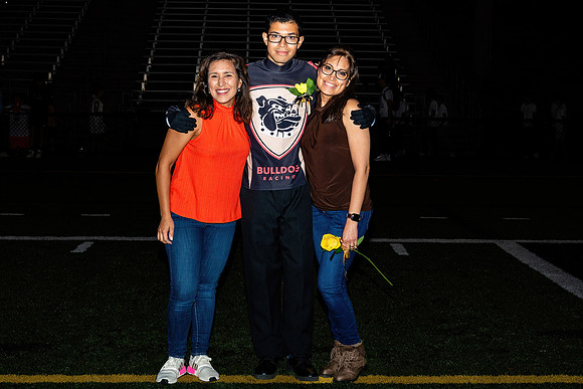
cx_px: 296
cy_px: 197
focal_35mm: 61
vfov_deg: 22.1
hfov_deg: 32.7
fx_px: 995
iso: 320
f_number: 5
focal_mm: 34
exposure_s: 1/200
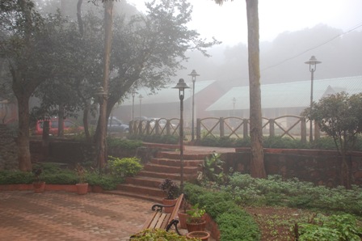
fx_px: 362
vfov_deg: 36.8
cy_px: 120
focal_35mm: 36
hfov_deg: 53.2
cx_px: 181
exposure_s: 1/125
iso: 400
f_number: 5.6
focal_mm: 24
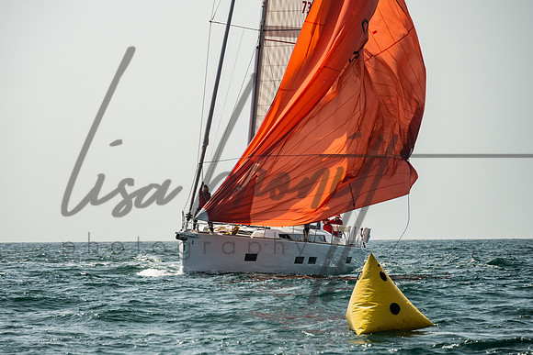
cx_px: 225
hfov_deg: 7.6
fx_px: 4003
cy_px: 169
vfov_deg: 5.1
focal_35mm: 270
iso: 320
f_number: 6.3
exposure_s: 1/1250
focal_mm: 200
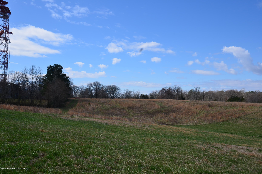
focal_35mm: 36
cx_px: 131
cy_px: 87
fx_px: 261
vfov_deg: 36.7
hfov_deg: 53.2
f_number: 11
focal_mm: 24
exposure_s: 1/125
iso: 100
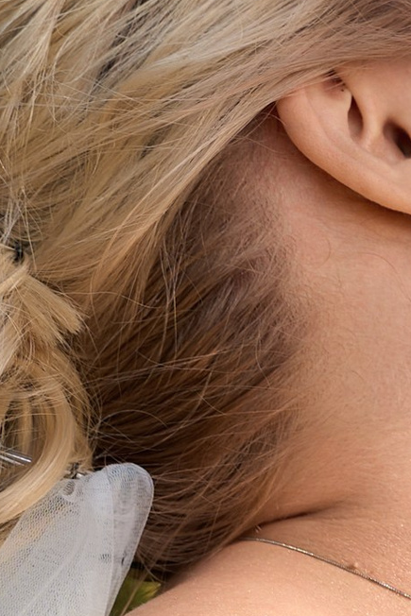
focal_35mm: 212
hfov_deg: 6.3
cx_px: 760
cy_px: 553
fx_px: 3628
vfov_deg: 9.7
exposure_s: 1/250
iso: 100
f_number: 4
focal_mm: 36
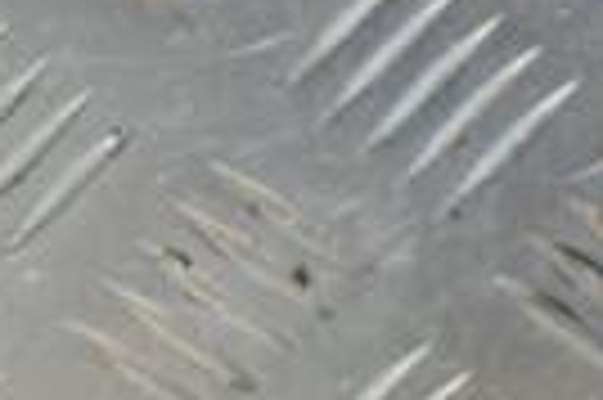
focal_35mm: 471
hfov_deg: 4.3
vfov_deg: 2.9
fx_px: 7880
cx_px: 1292
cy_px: 548
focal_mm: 70
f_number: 5.6
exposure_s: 1/200
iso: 800
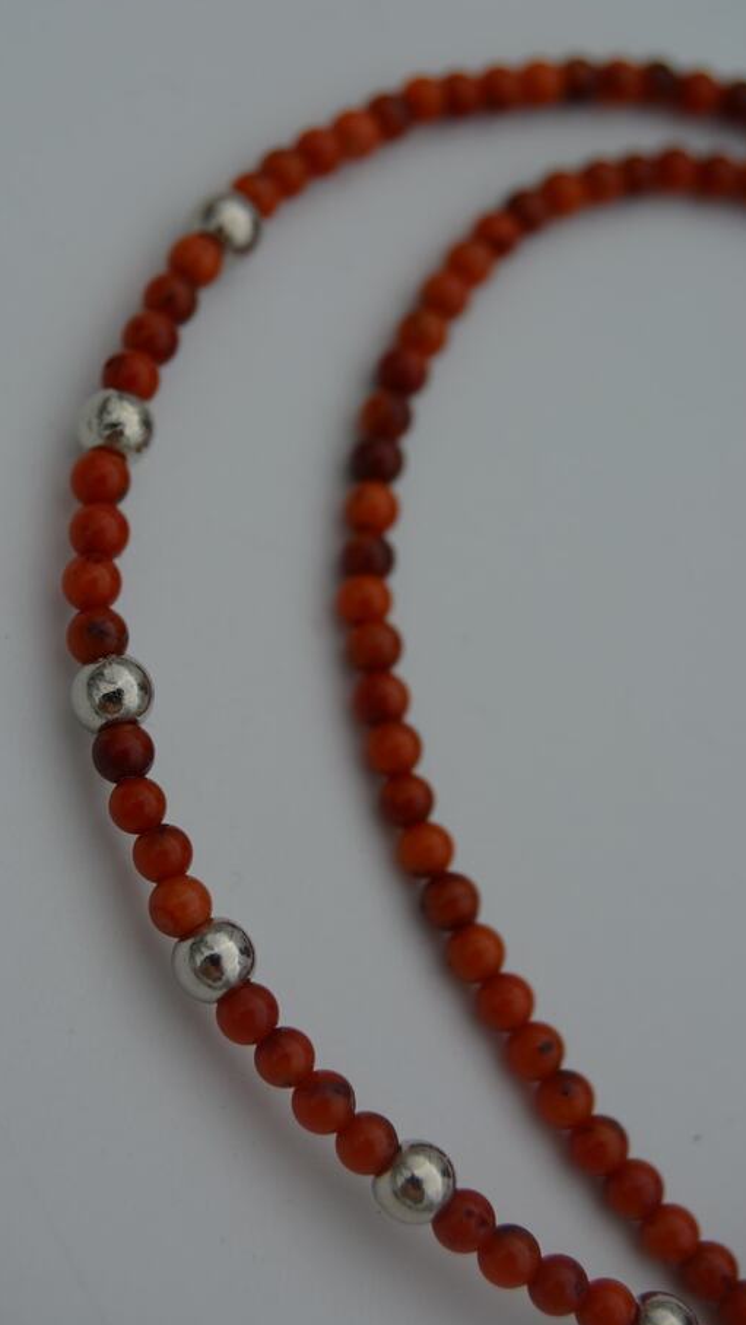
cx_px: 308
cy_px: 664
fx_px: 2601
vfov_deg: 28.6
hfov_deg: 16.3
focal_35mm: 74
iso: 180
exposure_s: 1/250
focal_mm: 46
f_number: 8
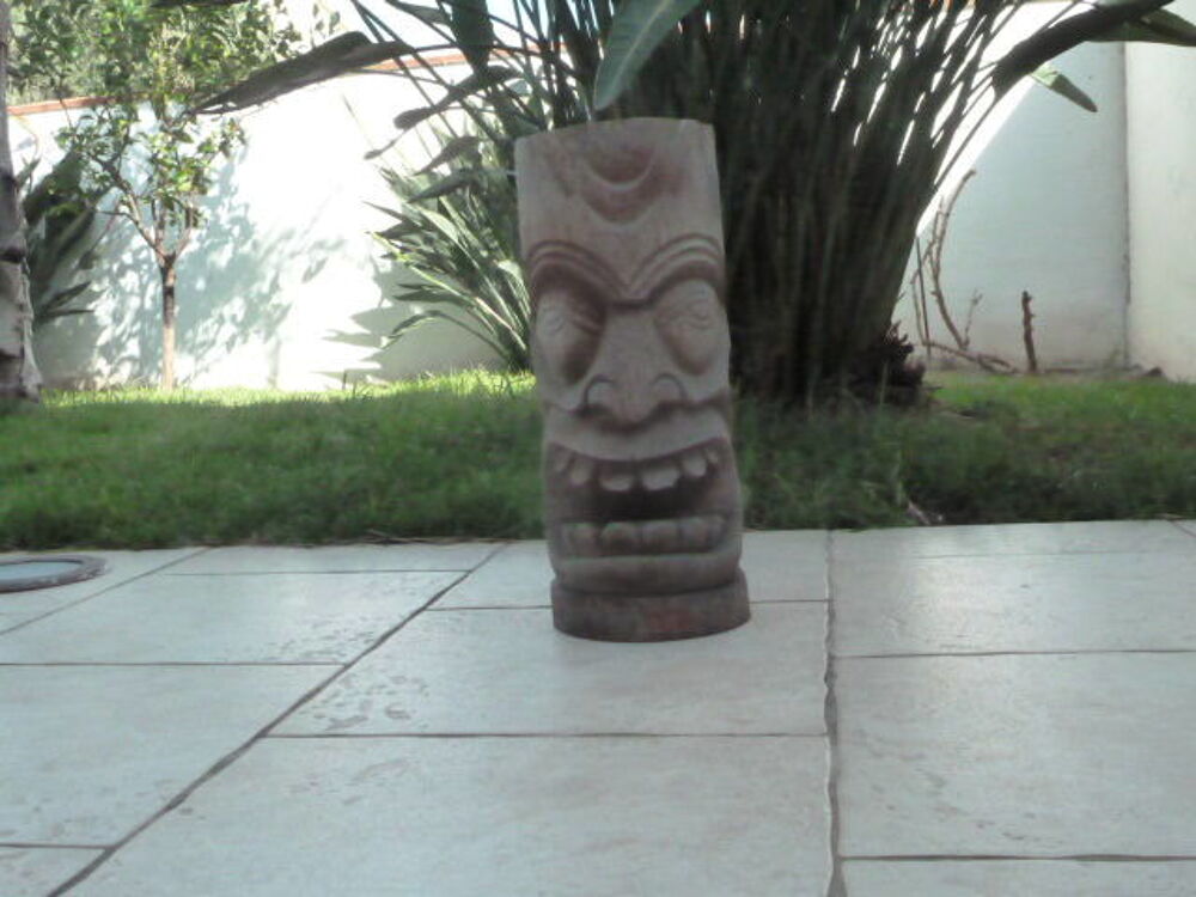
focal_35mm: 40
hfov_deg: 46.8
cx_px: 598
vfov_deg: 36.0
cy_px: 448
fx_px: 1382
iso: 1600
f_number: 6.3
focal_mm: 6.5
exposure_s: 1/640
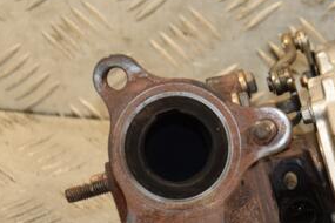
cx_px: 292
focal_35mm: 237
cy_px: 124
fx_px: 2206
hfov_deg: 8.7
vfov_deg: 5.8
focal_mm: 75
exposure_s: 1/125
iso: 800
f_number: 5.3
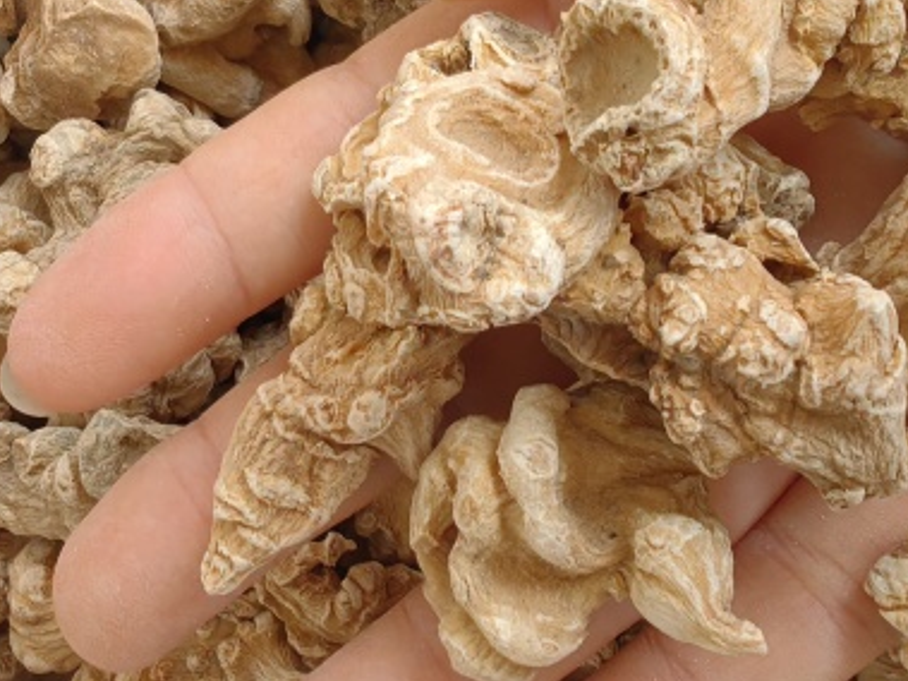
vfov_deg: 25.6
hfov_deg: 33.1
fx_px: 1495
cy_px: 340
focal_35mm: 57
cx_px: 692
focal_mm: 1.76
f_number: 2.2
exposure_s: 1/100
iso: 80
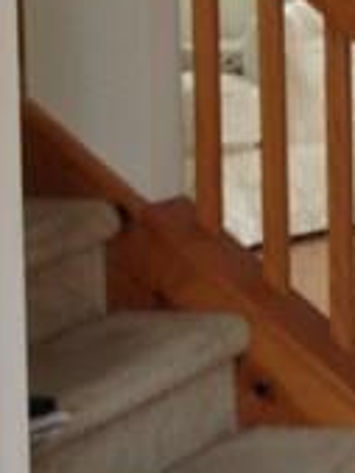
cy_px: -171
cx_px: 956
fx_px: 2895
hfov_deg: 6.5
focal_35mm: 212
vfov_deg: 9.1
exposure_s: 1/20
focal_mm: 4.28
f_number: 2.4
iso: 50
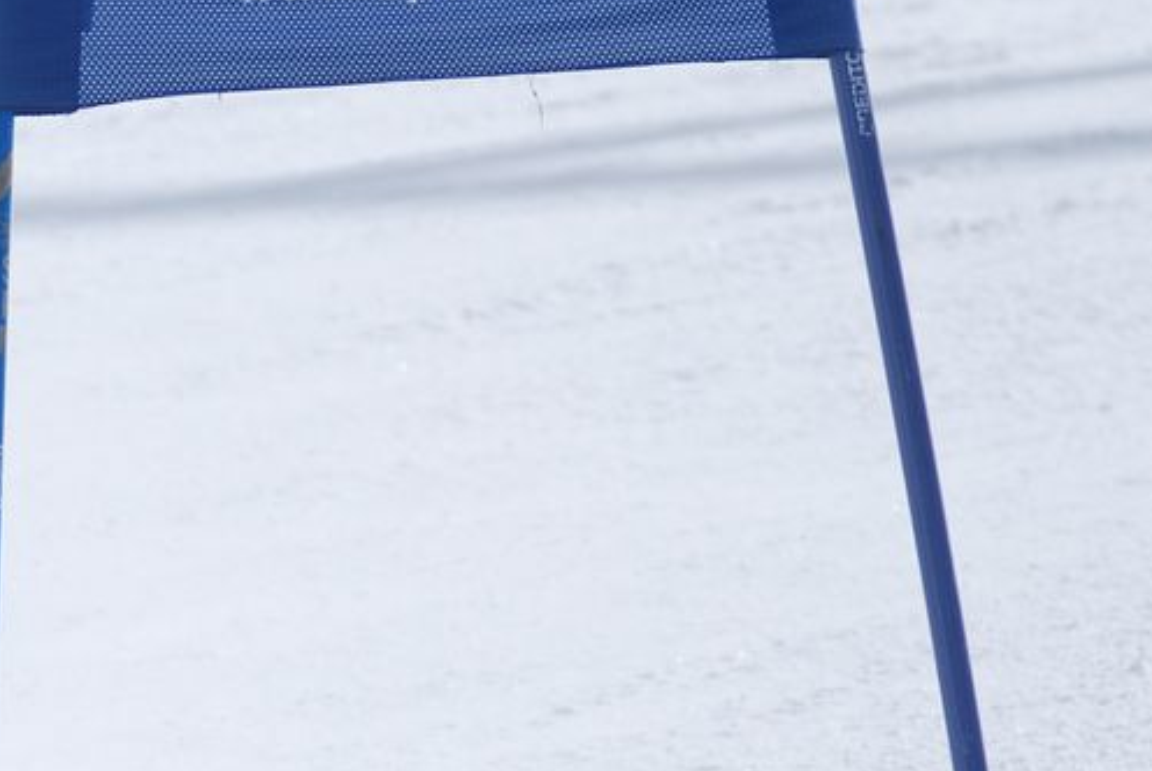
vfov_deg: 1.7
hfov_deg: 2.6
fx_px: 25585
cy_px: 500
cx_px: -634
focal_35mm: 799
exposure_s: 1/1250
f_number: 5.3
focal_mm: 165
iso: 100
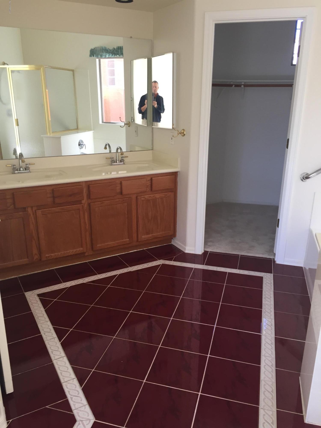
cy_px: 214
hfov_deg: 48.2
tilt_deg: -17.4
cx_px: 160
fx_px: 359
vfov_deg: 61.7
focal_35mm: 29
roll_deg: -0.9
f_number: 2.2
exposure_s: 1/40
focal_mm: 4.15
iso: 32
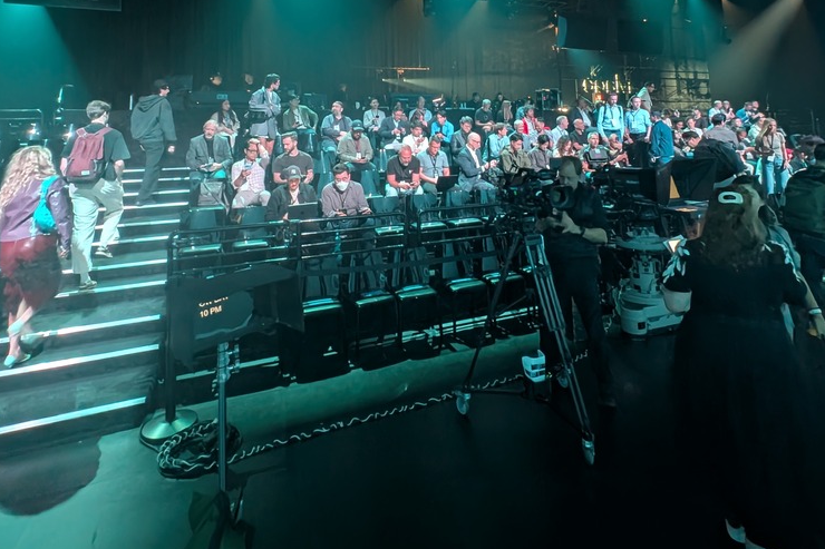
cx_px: 431
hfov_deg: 86.9
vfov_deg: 58.9
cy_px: 100
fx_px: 435
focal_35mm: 19
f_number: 2.2
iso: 774
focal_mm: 1.54
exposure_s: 1/23.8
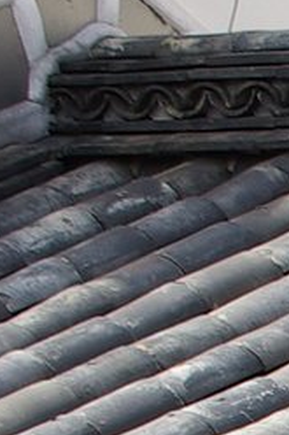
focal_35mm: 559
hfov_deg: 2.3
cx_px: 1727
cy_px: 1052
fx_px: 6742
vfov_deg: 3.6
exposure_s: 1/160
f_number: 6.3
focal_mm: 45
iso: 100
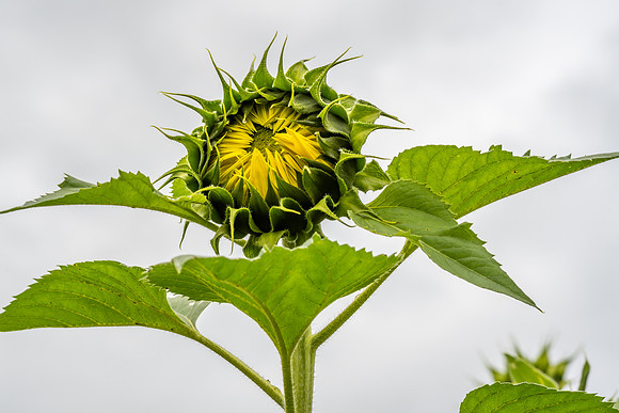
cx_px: 310
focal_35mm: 157
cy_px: 206
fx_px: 2700
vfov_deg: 8.7
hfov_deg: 13.1
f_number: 14
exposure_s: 1/10
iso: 200
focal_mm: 105
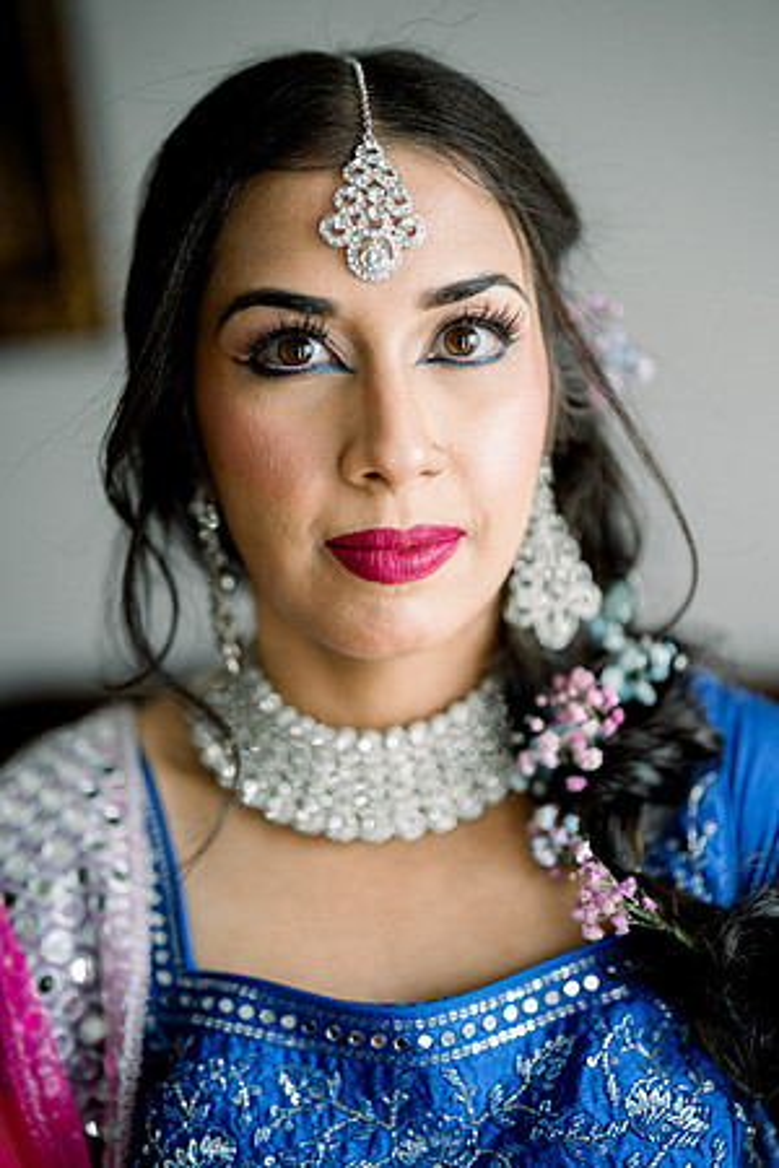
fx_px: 1623
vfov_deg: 39.6
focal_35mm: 50
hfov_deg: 27.0
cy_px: 584
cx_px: 390
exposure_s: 1/160
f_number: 1.4
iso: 320
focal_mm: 50
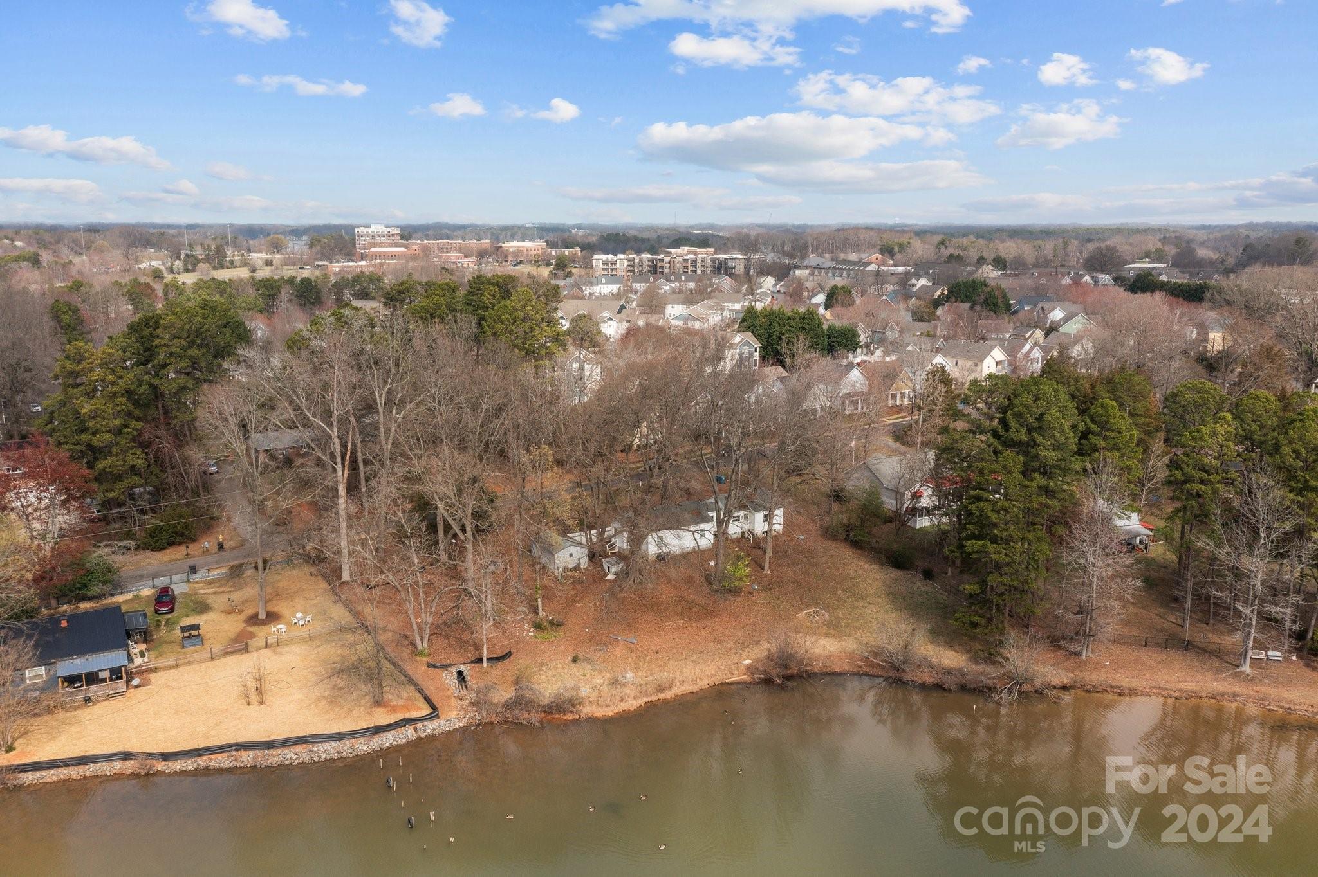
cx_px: 659
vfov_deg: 46.4
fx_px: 1025
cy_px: 438
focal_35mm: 28
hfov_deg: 65.5
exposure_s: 1/500
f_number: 5.6
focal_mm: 10.26
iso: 100
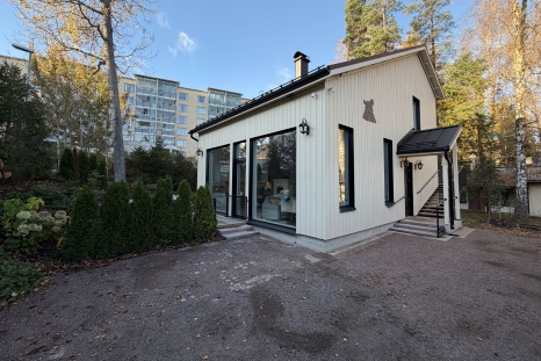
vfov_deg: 77.3
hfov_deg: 100.4
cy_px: 169
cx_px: 275
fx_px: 225
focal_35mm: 15
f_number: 2.2
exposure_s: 1/245
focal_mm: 2.22
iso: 40
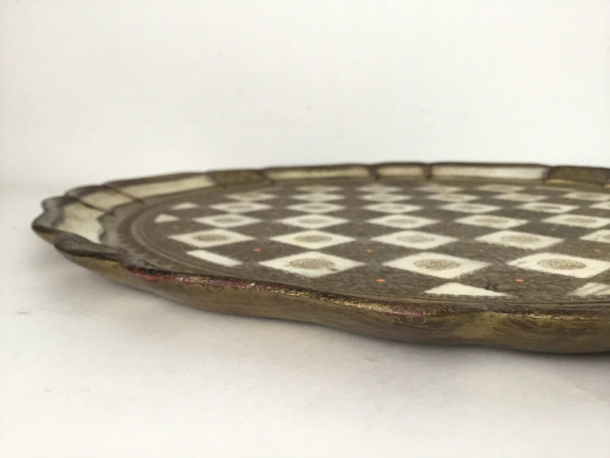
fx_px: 546
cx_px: 305
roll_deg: +2.5
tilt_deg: -9.5
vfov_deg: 45.4
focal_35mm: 31
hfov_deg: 58.4
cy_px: 229
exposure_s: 1/33
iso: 100
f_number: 2.4
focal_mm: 3.3
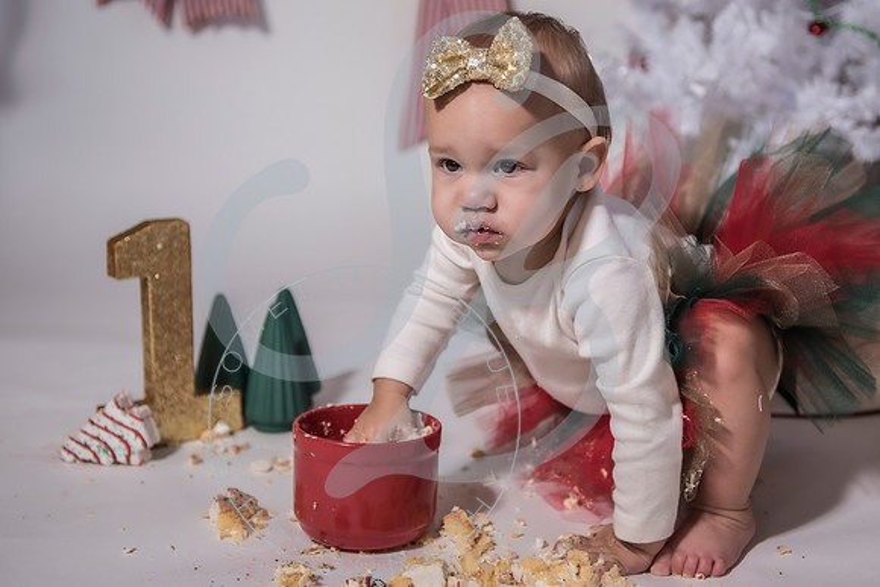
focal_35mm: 64
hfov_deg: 31.4
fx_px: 1565
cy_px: 218
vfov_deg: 21.2
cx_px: 472
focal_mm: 48
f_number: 2.8
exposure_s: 1/125
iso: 100
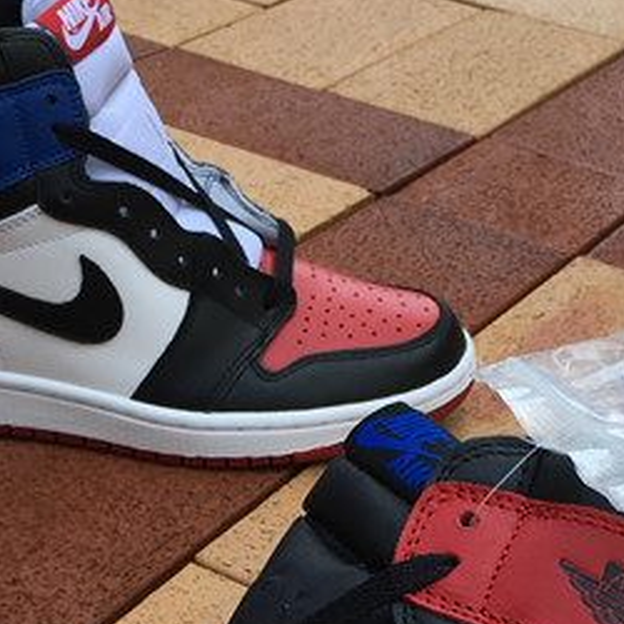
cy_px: 633
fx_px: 1550
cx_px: 280
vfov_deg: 21.9
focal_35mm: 76
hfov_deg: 22.8
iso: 25
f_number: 2.2
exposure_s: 1/343
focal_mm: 4.15
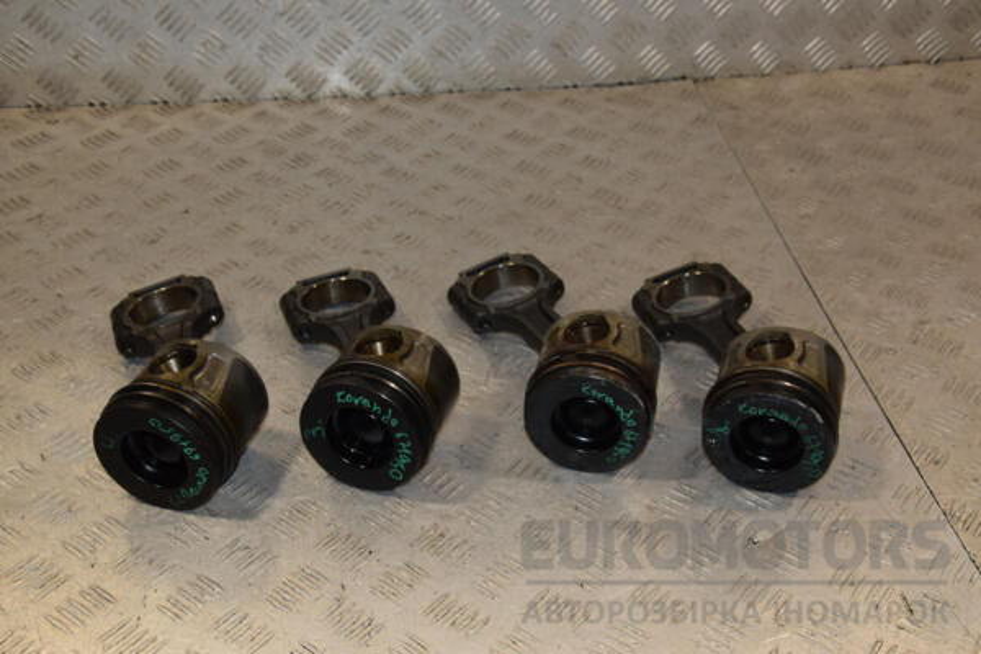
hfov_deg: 41.1
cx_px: 490
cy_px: 327
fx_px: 1308
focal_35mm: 48
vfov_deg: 28.1
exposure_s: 1/200
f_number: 7.1
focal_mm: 32
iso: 800
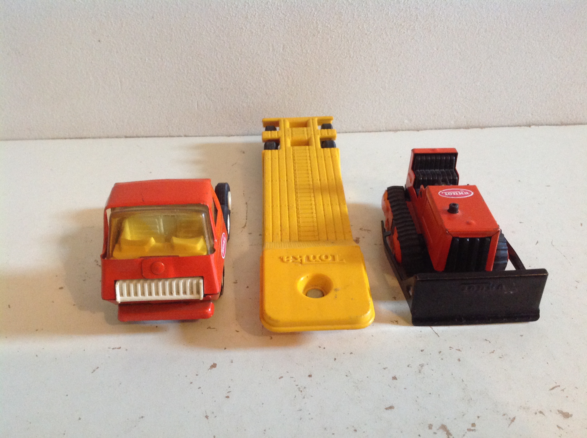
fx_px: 593
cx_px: 294
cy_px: 219
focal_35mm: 35
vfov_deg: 40.6
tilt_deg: -31.9
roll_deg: +0.1
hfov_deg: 52.7
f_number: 2.4
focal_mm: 4.28
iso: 320
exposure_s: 1/15
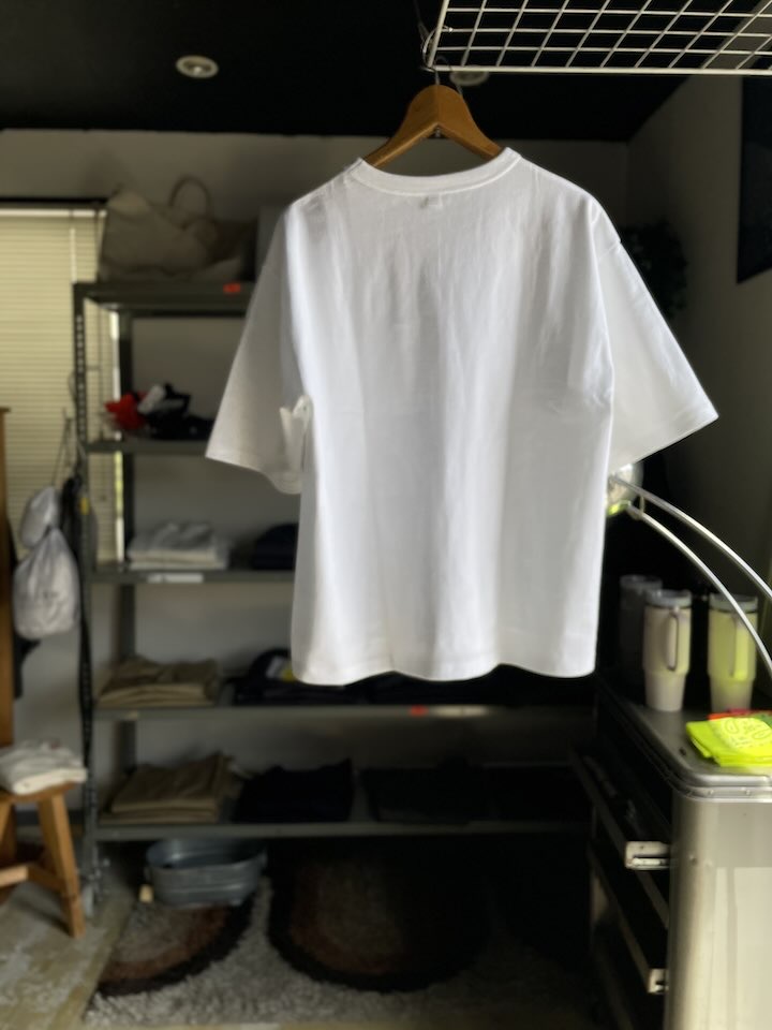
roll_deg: +0.3
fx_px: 773
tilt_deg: -3.8
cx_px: 386
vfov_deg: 67.3
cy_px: 515
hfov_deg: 53.1
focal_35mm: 26
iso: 50
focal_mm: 4.2
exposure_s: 1/1182
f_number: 1.6
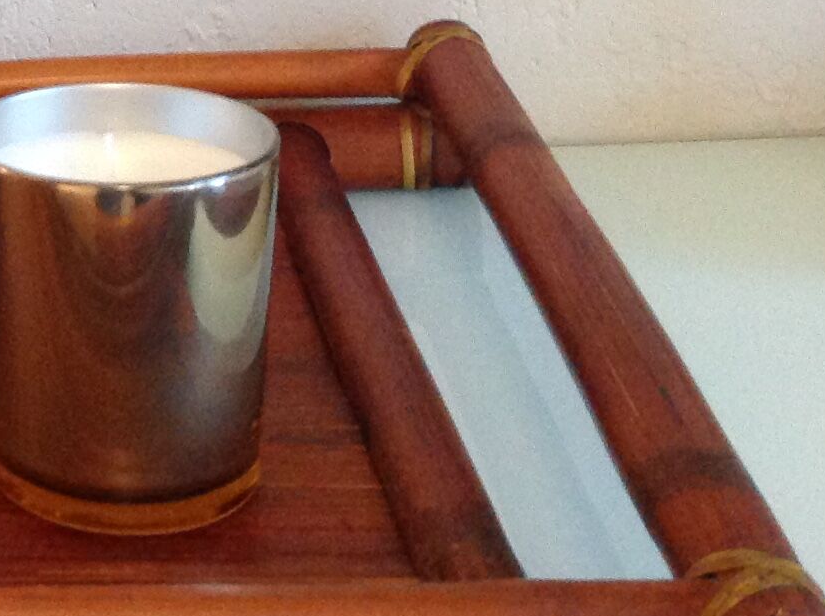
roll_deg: +5.5
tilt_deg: -15.4
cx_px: -377
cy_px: -81
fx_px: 2617
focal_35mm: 110
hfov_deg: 16.5
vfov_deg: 13.1
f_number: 2.4
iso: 320
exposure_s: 1/17
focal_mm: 4.28
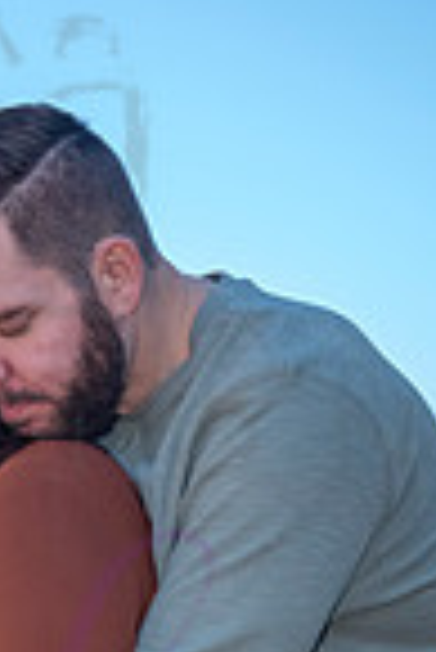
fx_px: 3715
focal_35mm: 205
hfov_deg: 6.7
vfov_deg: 10.0
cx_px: -49
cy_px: 598
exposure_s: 1/640
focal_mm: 66
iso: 640
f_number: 4.5
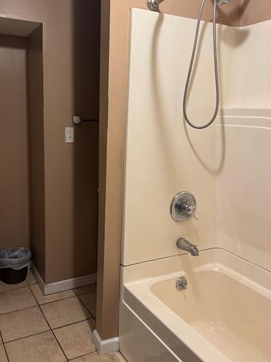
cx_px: 106
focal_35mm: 31
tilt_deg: -10.4
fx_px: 324
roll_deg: -0.6
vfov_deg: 58.3
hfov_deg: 45.1
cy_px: 175
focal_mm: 6.76
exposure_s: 1/60
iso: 200
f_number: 1.78
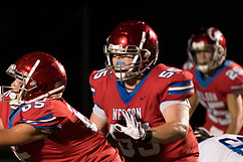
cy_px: 159
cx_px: -148
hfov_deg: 2.1
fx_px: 6657
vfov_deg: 1.4
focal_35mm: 987
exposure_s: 1/1000
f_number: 2.8
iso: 8000
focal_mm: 200
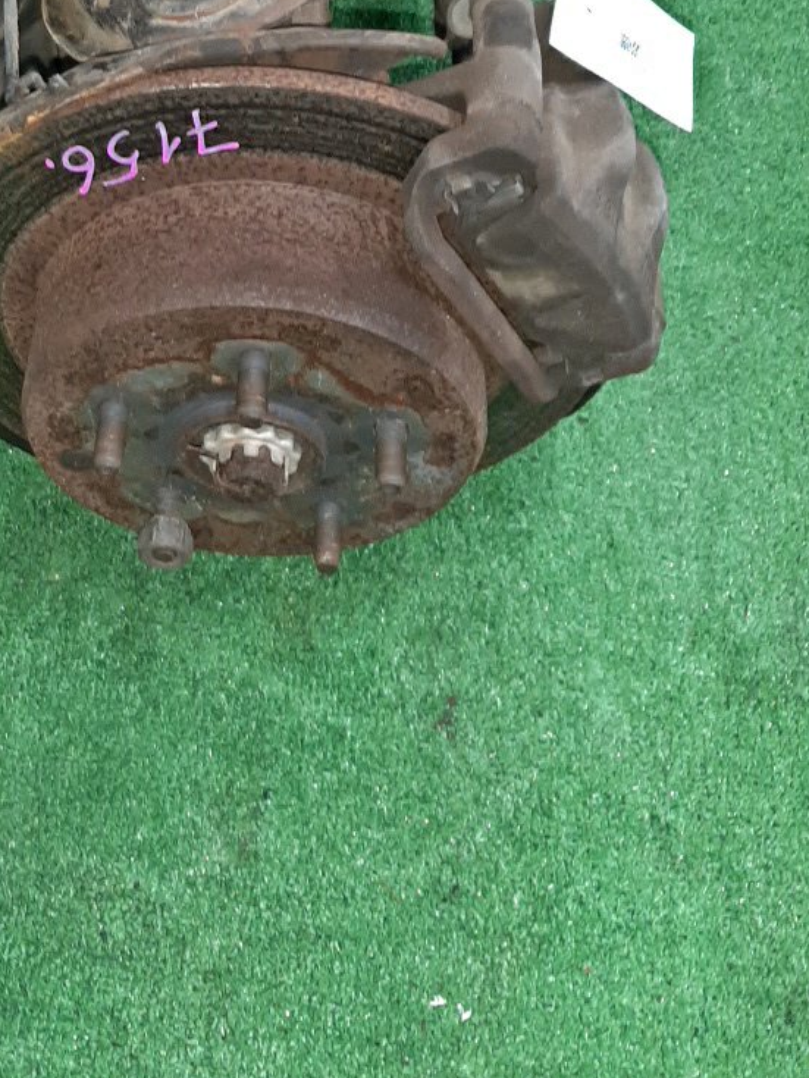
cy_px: 228
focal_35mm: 51
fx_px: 1588
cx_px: 203
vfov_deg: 36.3
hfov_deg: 28.2
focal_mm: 3.93
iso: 190
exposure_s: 1/33
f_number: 1.7
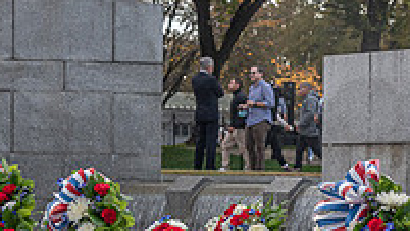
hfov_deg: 9.5
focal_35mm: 227
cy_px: 326
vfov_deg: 5.3
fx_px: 2468
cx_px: 188
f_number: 8
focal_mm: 75
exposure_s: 1/1000
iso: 500
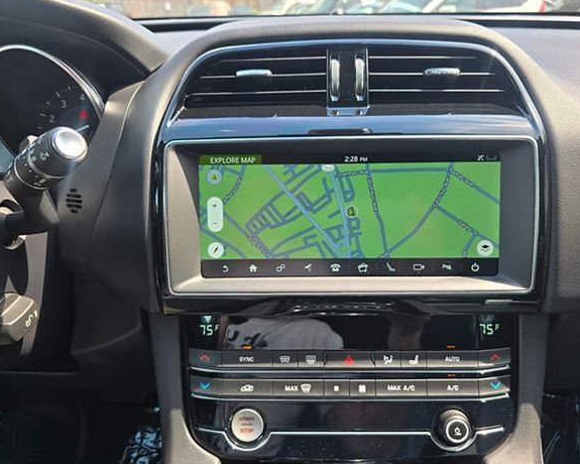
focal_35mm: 25
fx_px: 429
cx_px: 318
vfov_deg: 56.8
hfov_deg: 67.9
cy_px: 237
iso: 12
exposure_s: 1/100
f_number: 1.7
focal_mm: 6.3
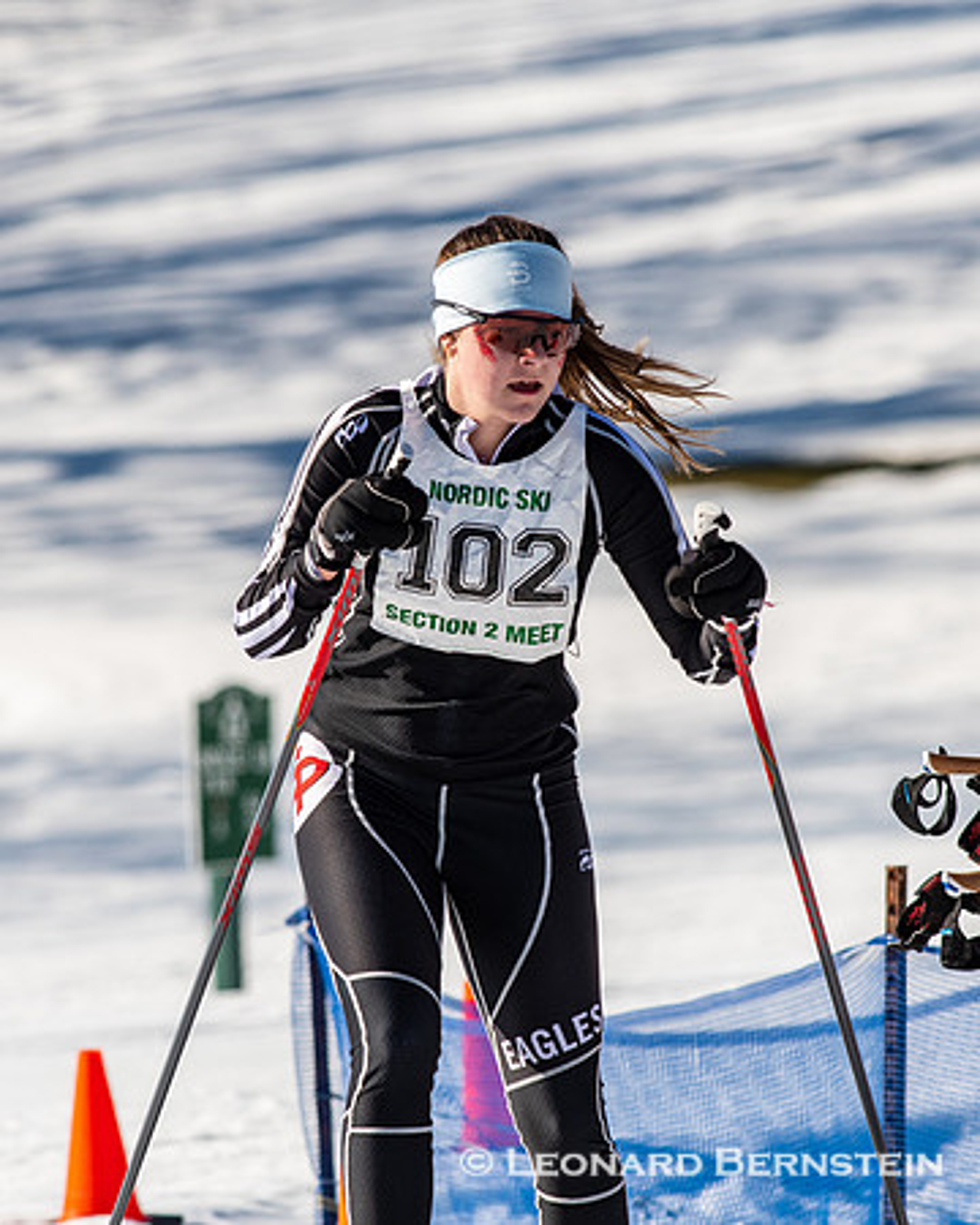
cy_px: 612
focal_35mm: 634
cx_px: 486
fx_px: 23000
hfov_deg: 2.4
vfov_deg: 3.1
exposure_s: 1/2000
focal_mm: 300
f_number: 7.1
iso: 400
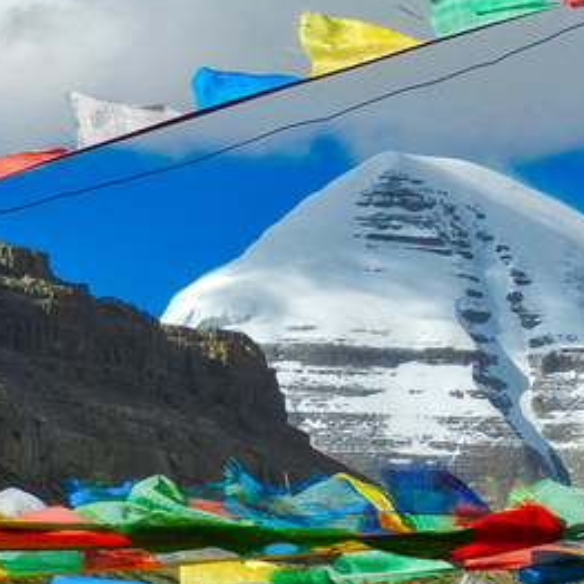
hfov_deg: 6.6
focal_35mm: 263
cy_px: 406
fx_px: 5020
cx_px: 551
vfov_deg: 6.7
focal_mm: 23.1
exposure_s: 1/1250
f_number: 5
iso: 160
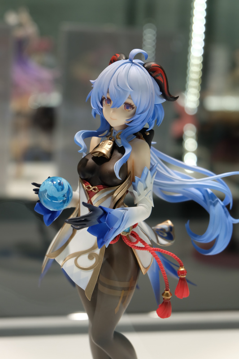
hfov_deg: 18.2
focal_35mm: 75
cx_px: 120
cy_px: 180
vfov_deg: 27.0
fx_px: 747
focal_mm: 50
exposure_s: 1/125
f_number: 5.6
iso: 320
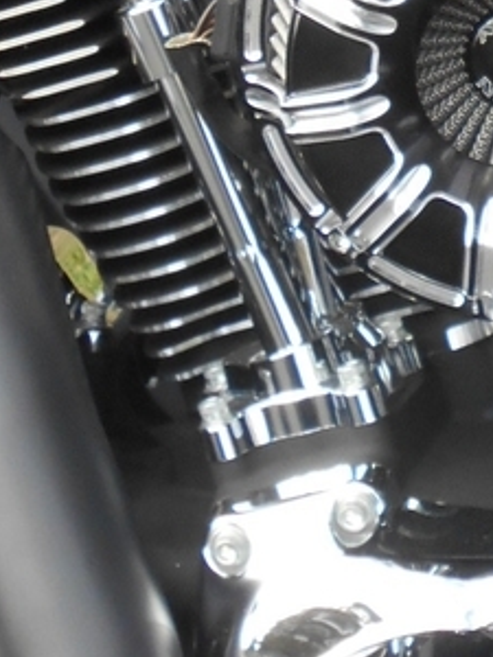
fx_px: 3342
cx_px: 449
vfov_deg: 11.1
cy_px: 11
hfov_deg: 8.4
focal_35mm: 176
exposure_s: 1/250
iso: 160
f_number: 4.2
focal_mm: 7.7
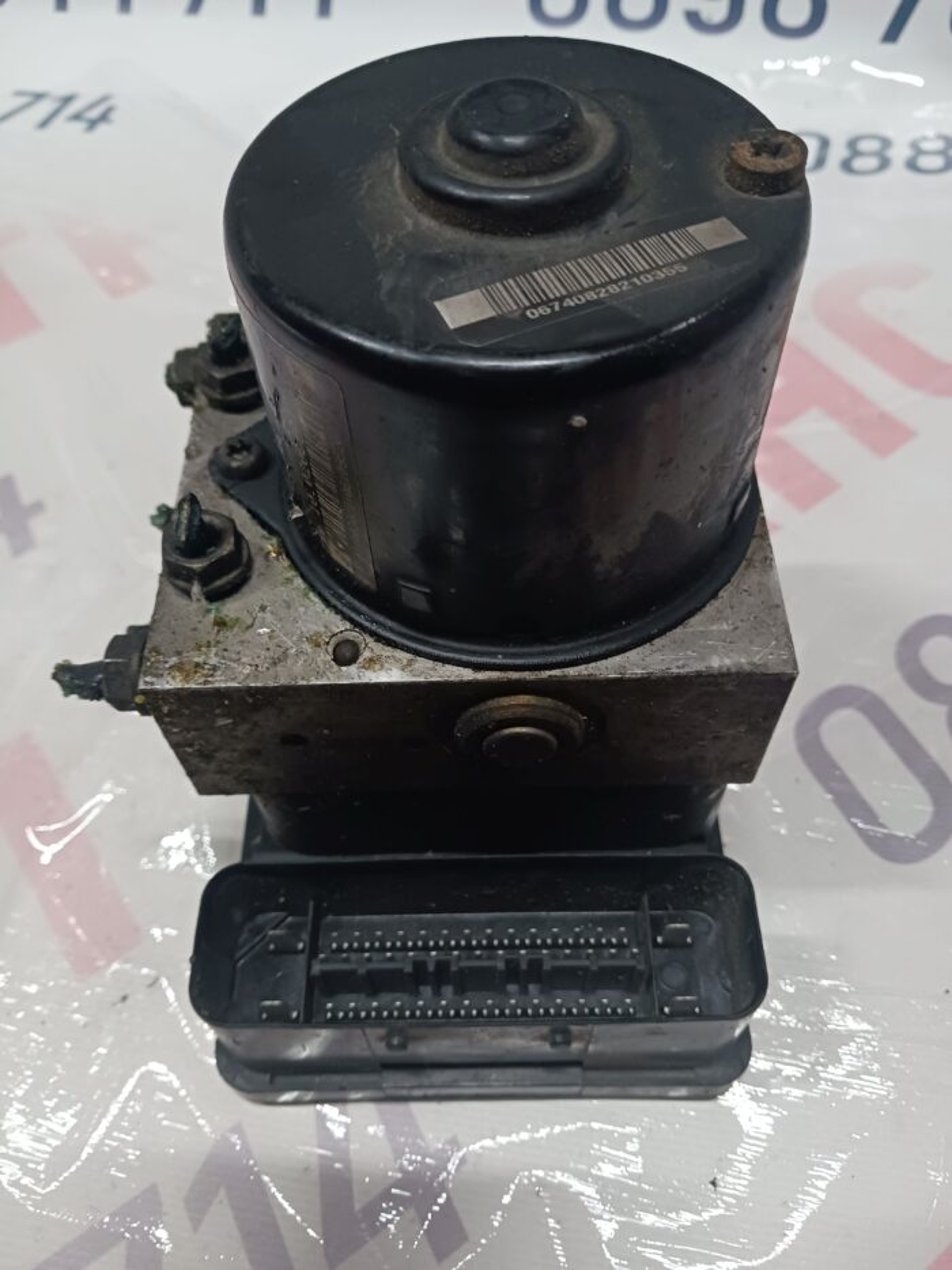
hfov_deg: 51.4
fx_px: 990
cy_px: 635
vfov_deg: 65.3
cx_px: 476
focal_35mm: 27
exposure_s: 1/25
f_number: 1.8
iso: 320
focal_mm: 4
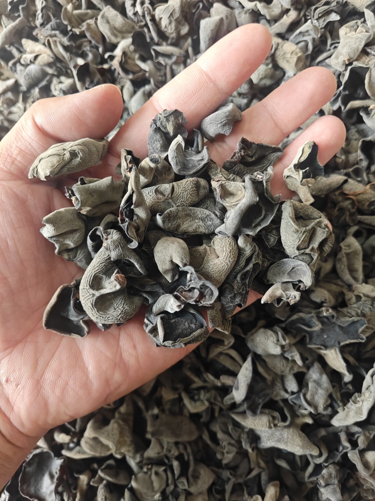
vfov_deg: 73.9
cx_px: 188
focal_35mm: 23
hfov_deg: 58.9
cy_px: 250
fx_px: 332
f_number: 1.8
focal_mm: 5.43
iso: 1600
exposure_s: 1/231
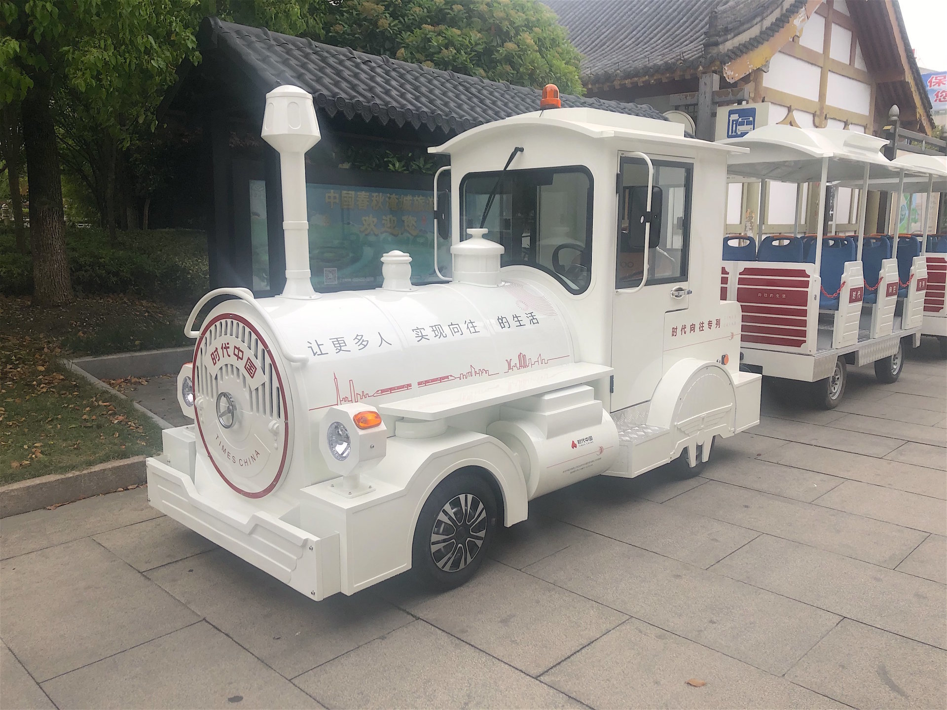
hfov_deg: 63.4
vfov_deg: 49.7
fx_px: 766
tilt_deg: -8.8
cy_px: 355
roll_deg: +1.2
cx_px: 474
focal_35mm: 28
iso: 20
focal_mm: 3.99
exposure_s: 1/466
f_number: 1.8
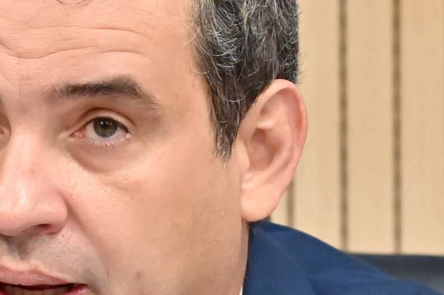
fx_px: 5769
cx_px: -4
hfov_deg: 4.4
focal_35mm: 468
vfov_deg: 2.9
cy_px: 273
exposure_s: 1/250
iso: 3200
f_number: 5
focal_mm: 145
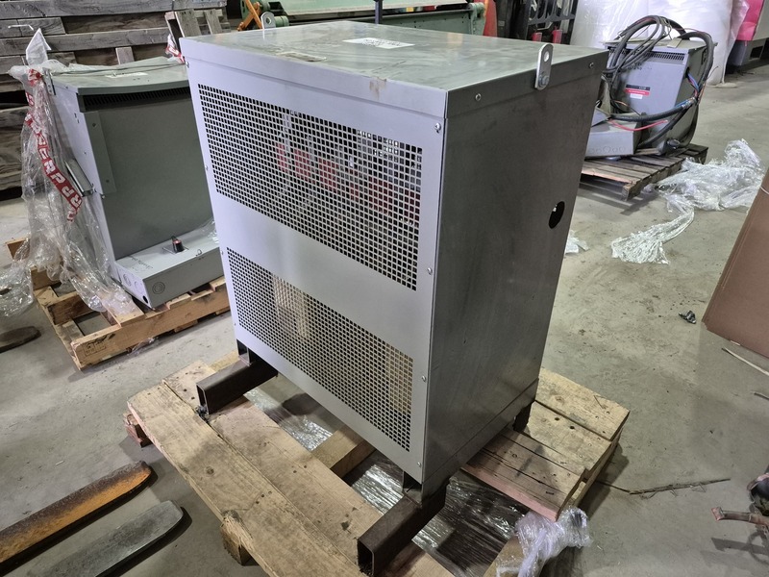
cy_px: 288
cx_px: 384
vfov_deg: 58.9
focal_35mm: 23
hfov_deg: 73.9
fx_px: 511
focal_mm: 5.4
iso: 1600
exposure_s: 1/60
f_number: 1.8
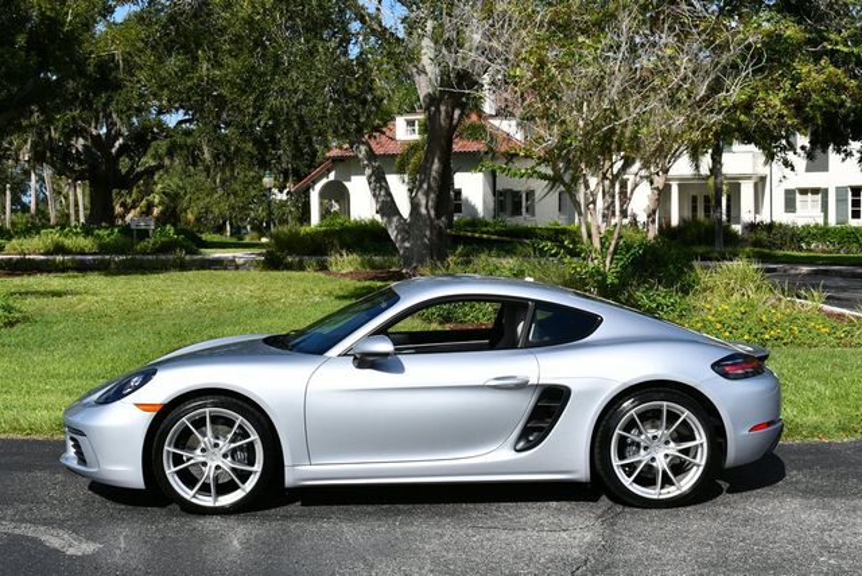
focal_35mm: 50
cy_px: 288
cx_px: 431
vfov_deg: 27.0
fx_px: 1198
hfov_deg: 39.6
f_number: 9
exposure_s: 1/320
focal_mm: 25
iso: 100
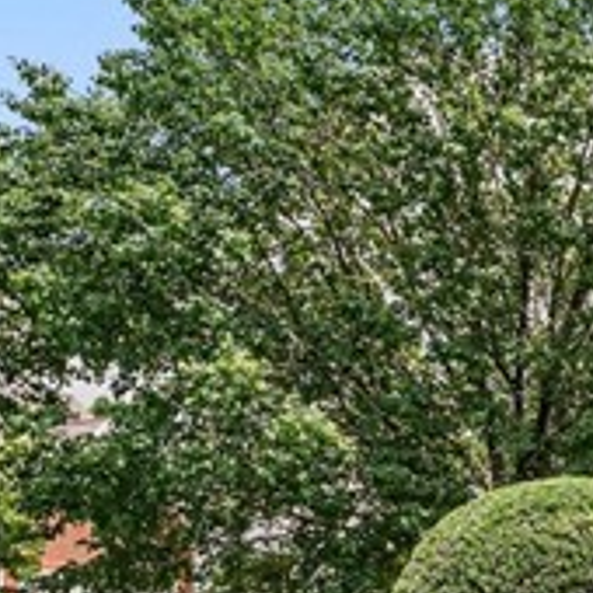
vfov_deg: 18.7
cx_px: 1158
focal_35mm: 89
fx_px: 1728
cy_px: 647
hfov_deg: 15.7
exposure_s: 1/2000
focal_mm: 16.4
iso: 1250
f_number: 8
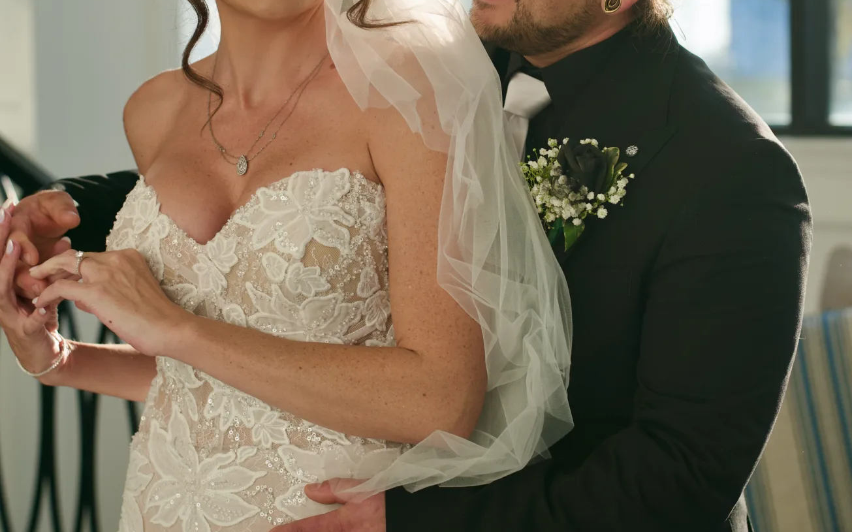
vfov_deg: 13.1
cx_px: 449
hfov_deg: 20.8
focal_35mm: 100
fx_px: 2321
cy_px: 182
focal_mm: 50
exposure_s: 1/800
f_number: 2.5
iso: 100
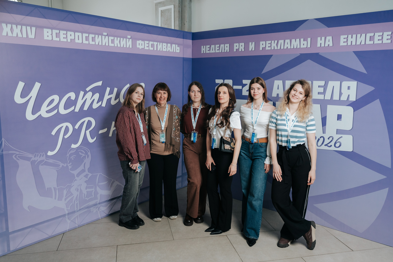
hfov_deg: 62.2
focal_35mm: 30
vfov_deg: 43.8
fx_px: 326
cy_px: 122
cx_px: 203
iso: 800
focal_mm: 28
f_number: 2.8
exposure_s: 1/160
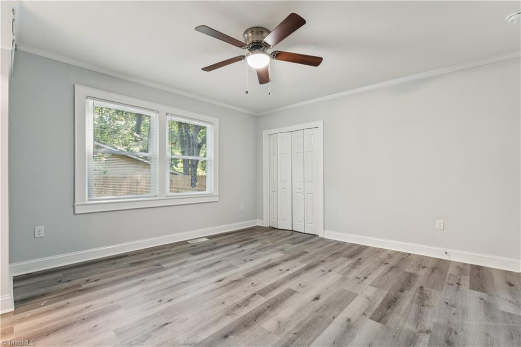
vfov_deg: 73.7
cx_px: 260
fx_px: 231
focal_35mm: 16
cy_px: 174
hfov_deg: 96.8
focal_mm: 16
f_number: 13
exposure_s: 1.6
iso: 200
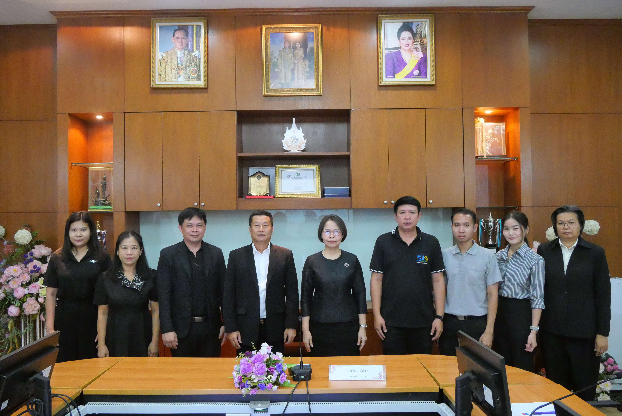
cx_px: 311
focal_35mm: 29
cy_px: 208
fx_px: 501
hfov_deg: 63.6
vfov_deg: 45.0
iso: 6400
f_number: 5.6
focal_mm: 14
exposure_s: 1/100
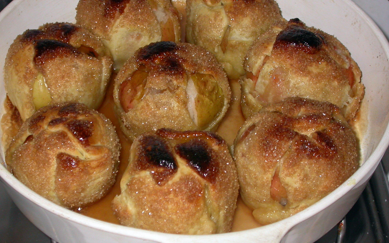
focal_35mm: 84
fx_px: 890
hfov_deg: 24.6
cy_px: 105
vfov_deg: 15.5
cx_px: 181
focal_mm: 14.2
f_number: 3.3
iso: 100
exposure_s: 1/60.3
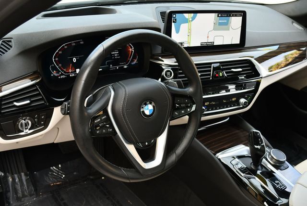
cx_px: 154
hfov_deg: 48.4
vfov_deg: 33.5
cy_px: 103
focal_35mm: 40
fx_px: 341
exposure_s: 1/250
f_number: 4
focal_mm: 20
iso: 400
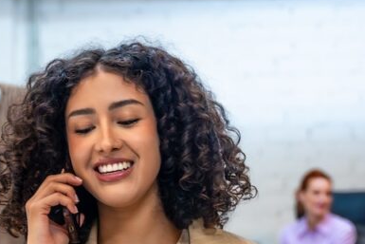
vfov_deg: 12.1
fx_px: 1127
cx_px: 62
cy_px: 279
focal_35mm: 111
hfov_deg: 18.2
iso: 1000
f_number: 2.8
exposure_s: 1/160
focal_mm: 41.8
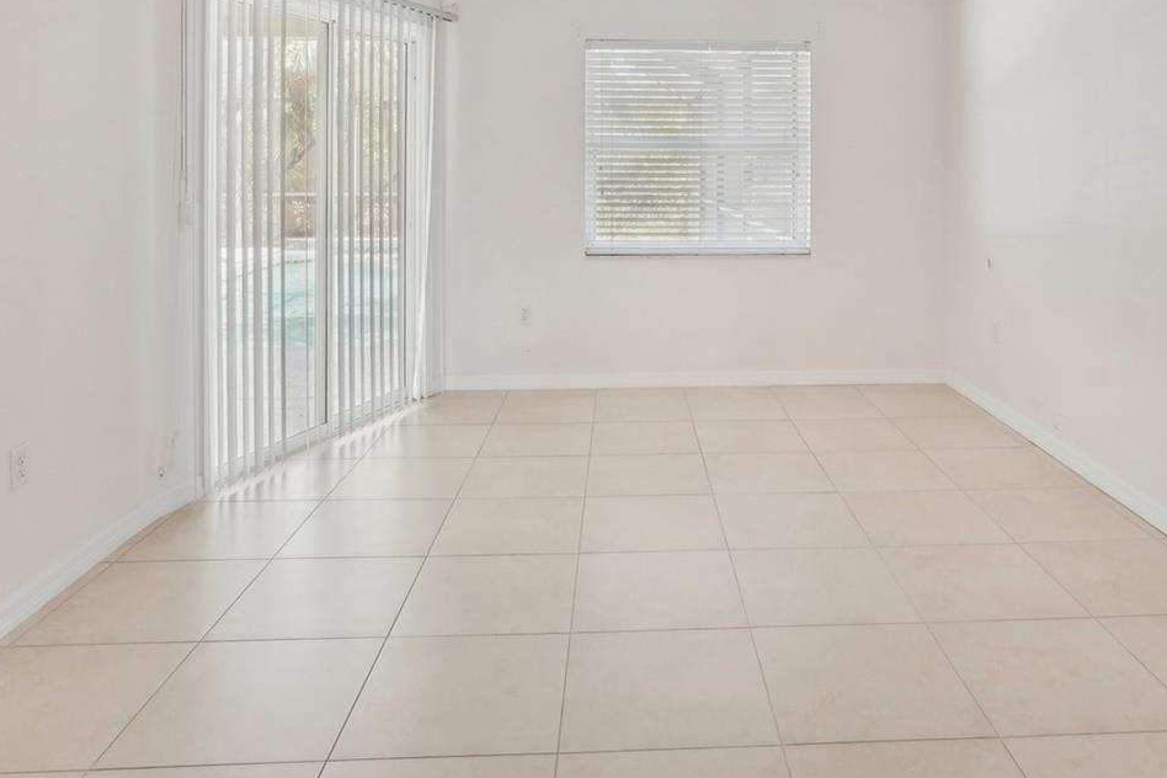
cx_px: 678
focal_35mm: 27
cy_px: 166
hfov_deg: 67.0
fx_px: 875
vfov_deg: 45.7
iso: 400
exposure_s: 1/15
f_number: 8
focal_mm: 16
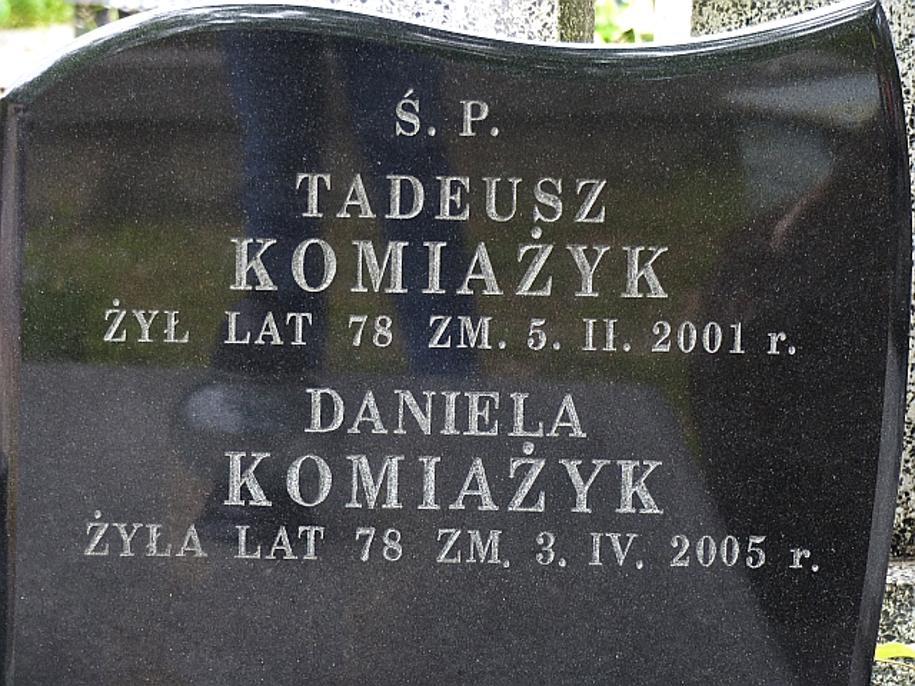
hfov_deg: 11.4
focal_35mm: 173
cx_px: 458
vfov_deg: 8.6
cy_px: 343
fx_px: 4573
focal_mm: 31.1
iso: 100
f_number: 2.8
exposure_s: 1/80
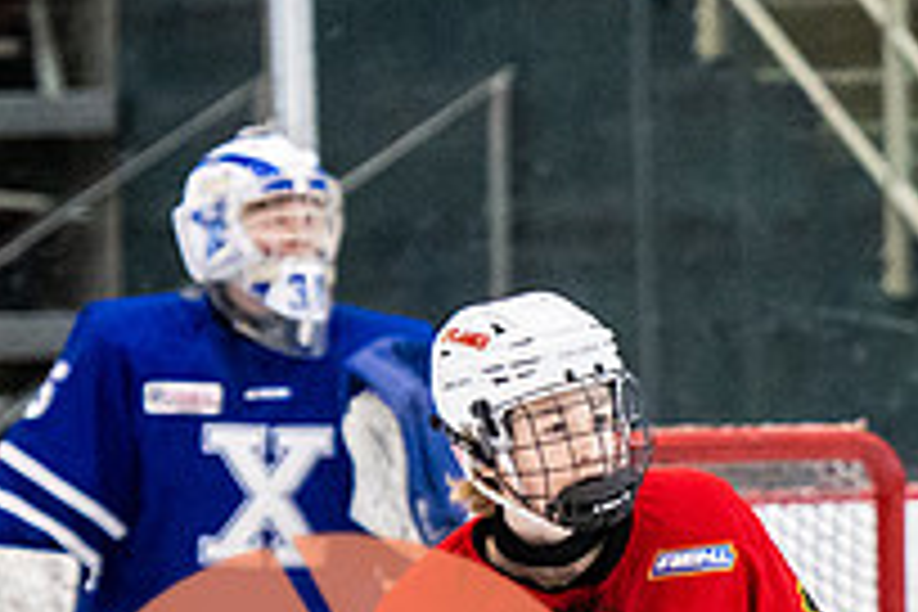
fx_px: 16982
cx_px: 1590
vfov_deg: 2.1
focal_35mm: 666
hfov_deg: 3.1
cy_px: 659
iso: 3600
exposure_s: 1/640
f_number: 2.8
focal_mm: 125
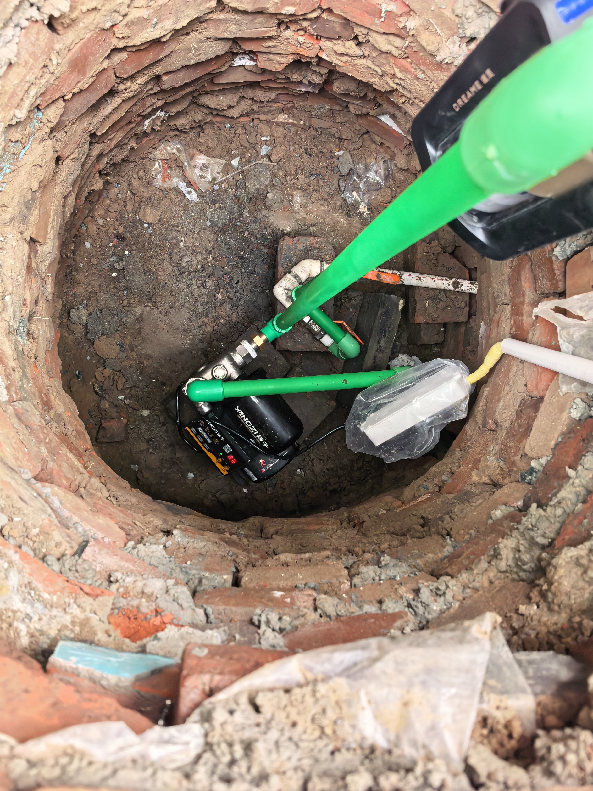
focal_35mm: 24
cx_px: 296
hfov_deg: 56.8
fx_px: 548
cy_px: 396
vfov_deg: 71.6
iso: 800
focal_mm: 5.75
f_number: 2
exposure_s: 1/504
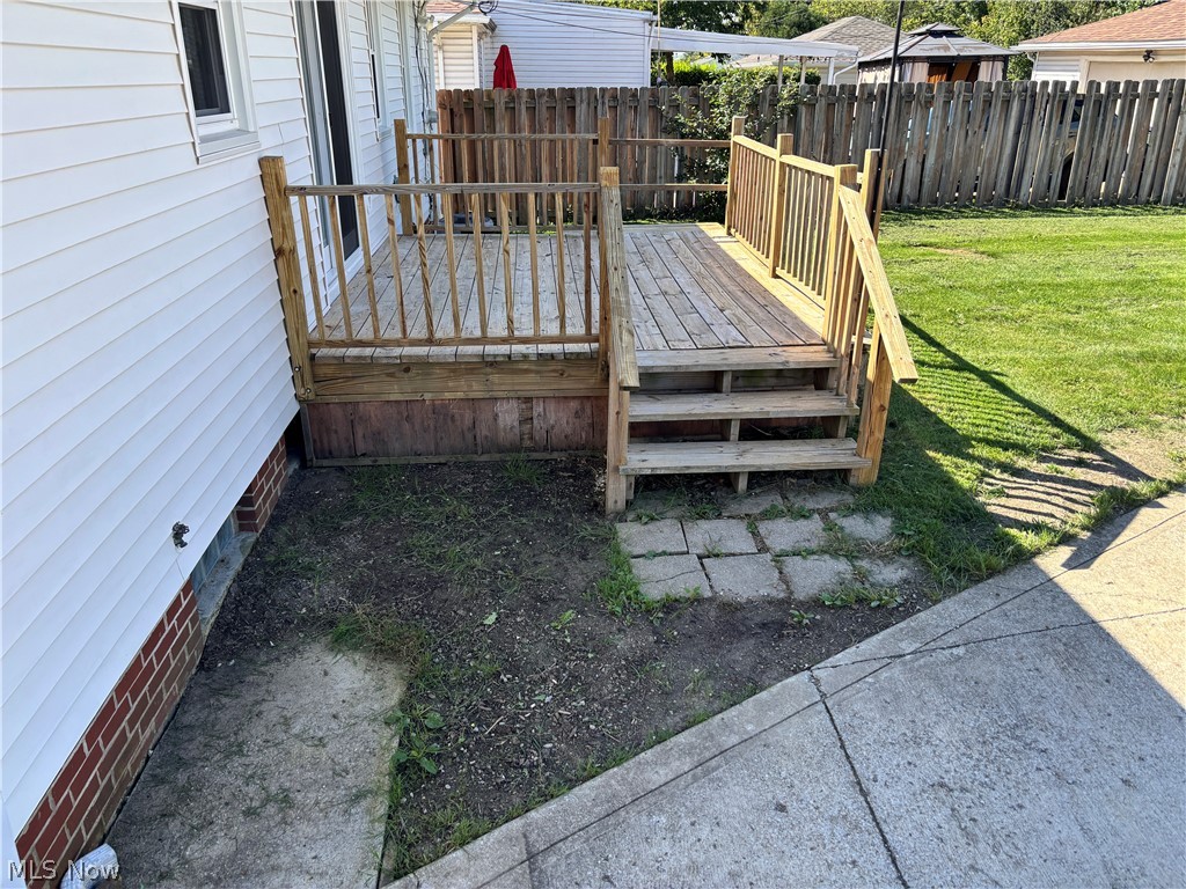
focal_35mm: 26
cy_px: 444
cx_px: 593
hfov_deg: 67.3
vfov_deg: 53.1
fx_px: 891
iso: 50
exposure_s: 1/781
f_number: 1.6
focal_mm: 5.96
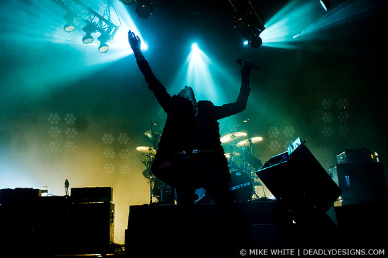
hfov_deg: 62.0
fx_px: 323
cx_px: 194
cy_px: 129
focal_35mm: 30
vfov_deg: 43.5
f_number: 3.2
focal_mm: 20
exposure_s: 1/160
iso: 800
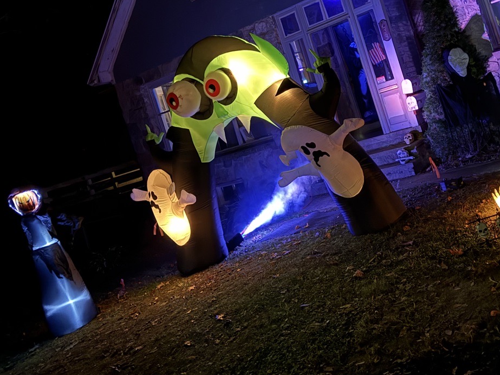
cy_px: 104
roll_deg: +17.1
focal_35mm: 39
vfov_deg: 36.1
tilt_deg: +0.2
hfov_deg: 47.6
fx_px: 563
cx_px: 298
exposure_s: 1/9
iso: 4000
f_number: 1.78
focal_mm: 6.76
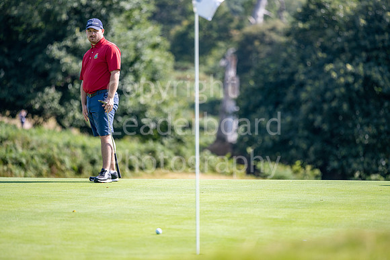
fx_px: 3251
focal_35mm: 300
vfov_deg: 4.6
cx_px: 195
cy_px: 130
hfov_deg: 6.9
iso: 200
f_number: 4
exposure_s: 1/1000
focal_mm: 300
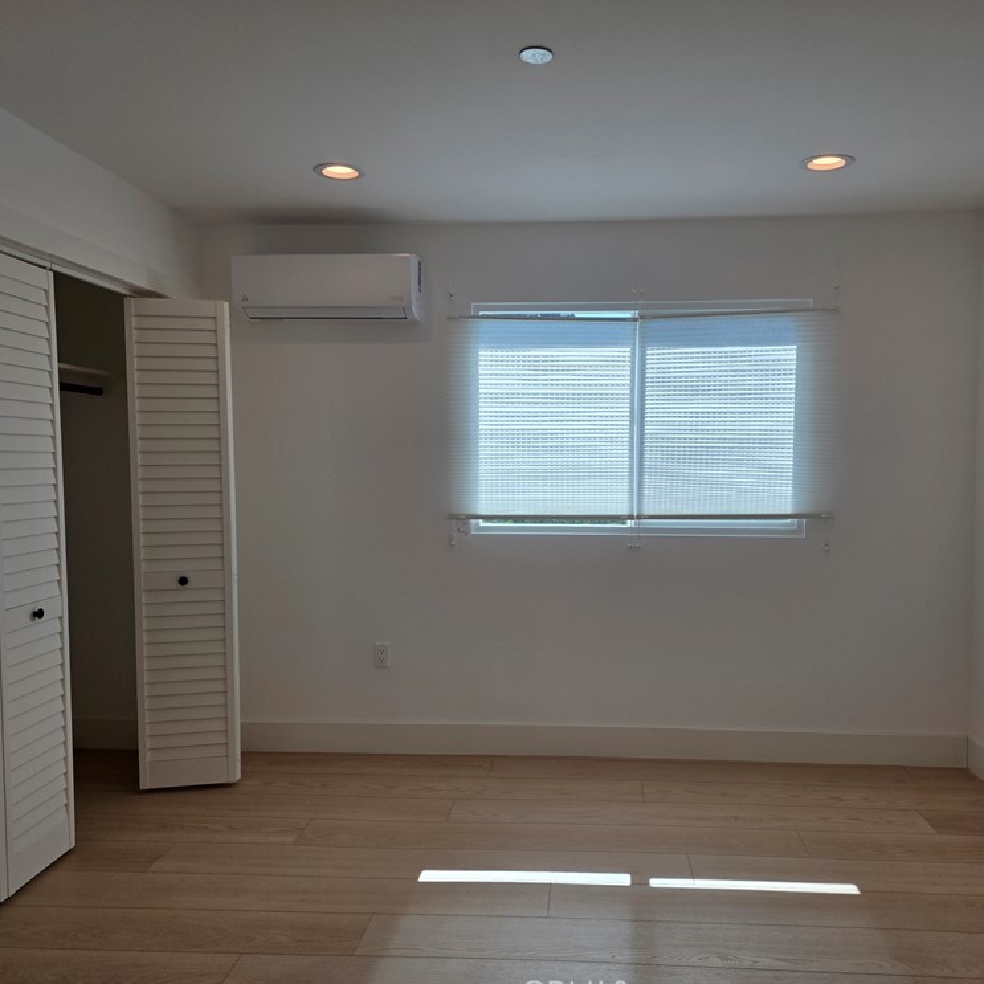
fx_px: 900
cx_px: 524
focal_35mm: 28
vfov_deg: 57.3
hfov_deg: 57.3
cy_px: 503
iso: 80
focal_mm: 6.25
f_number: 1.7
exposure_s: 1/2937
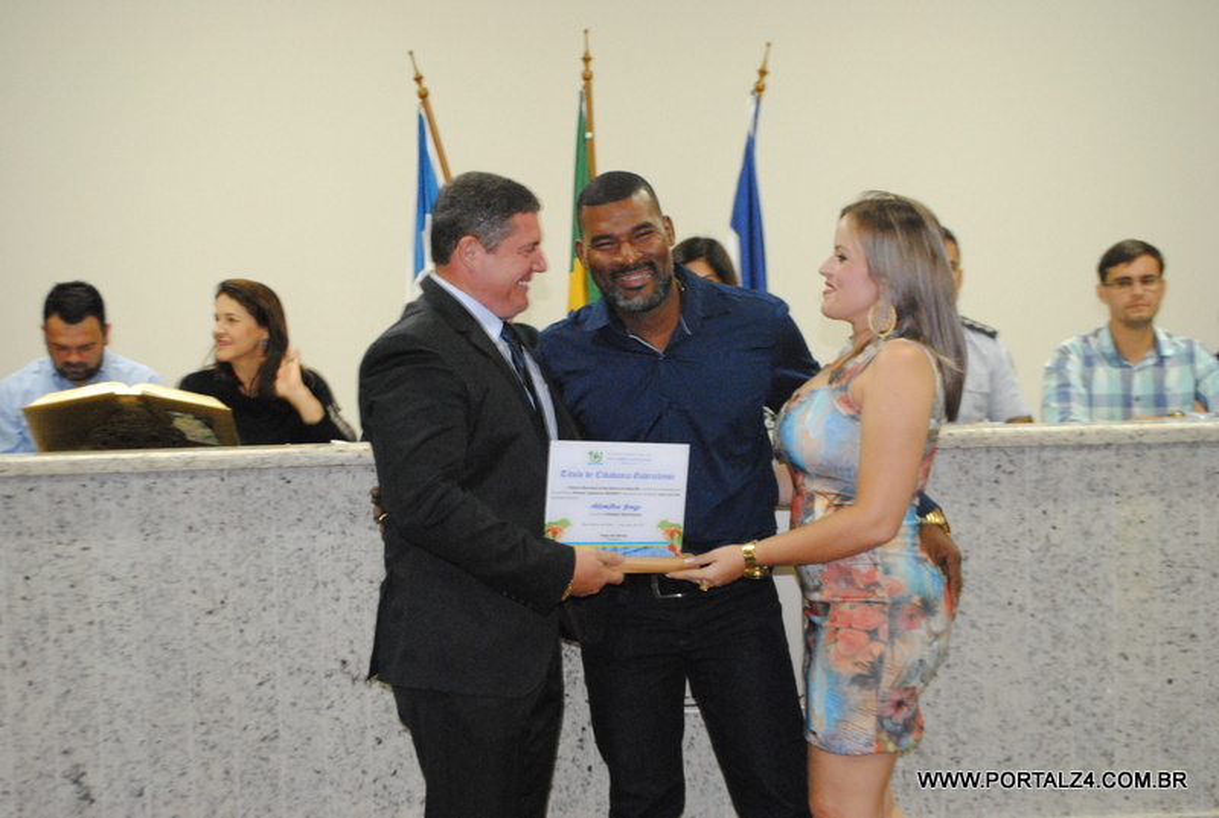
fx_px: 1629
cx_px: 610
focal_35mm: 48
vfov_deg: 28.2
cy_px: 409
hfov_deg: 41.0
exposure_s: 1/40
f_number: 4.8
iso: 1600
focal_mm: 32
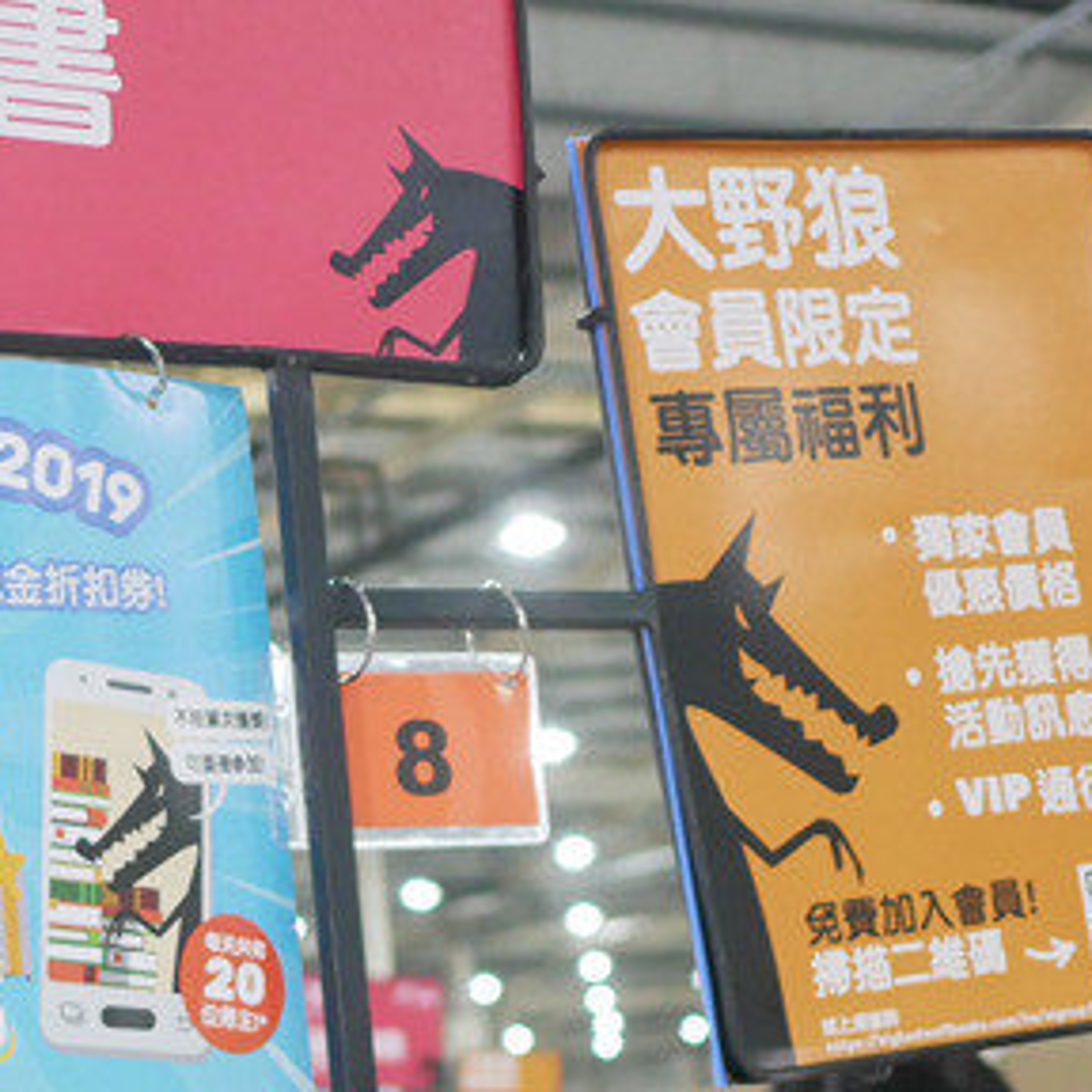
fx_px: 3284
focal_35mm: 92
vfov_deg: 18.7
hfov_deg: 18.7
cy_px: 876
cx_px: 186
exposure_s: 1/60
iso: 1250
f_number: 1.7
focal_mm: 15
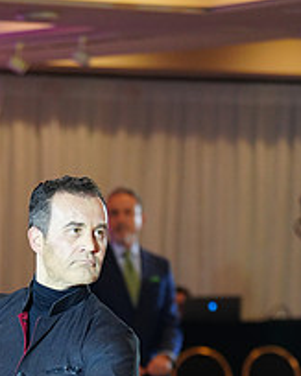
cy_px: 522
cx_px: -3
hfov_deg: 6.1
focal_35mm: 254
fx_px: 2831
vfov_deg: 7.5
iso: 2000
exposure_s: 1/400
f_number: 2.8
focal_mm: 95
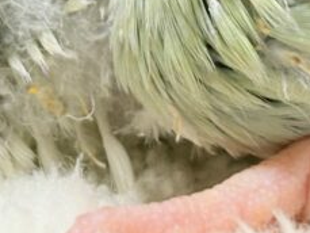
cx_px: 130
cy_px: -251
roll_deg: +3.7
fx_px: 2437
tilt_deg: -14.9
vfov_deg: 5.3
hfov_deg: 7.3
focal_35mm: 272
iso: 64
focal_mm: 5.96
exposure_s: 1/50
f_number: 1.6
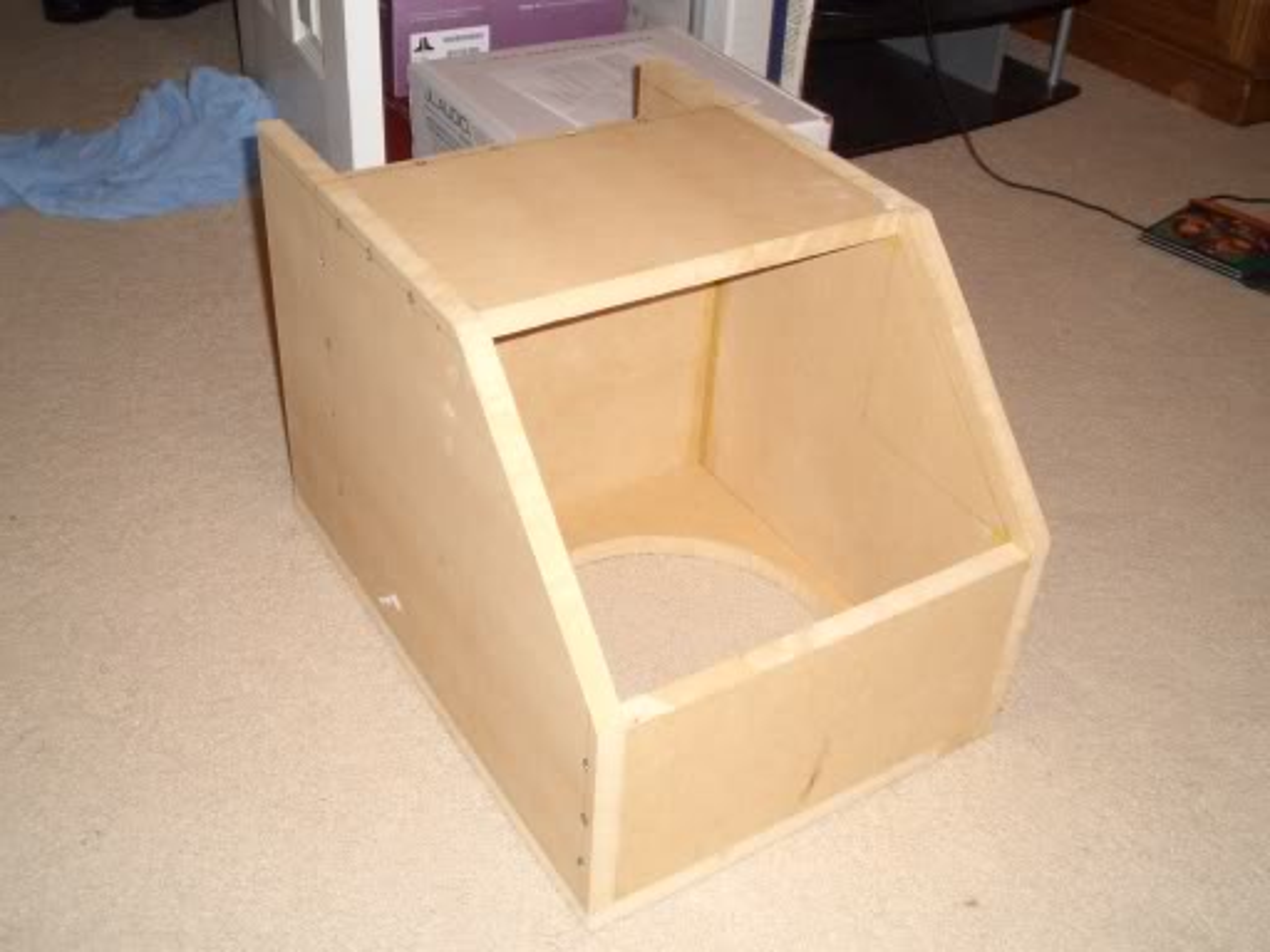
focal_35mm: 36
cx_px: 635
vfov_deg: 39.7
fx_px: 1321
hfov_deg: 51.4
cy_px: 476
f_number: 4
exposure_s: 1/40
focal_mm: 4.8
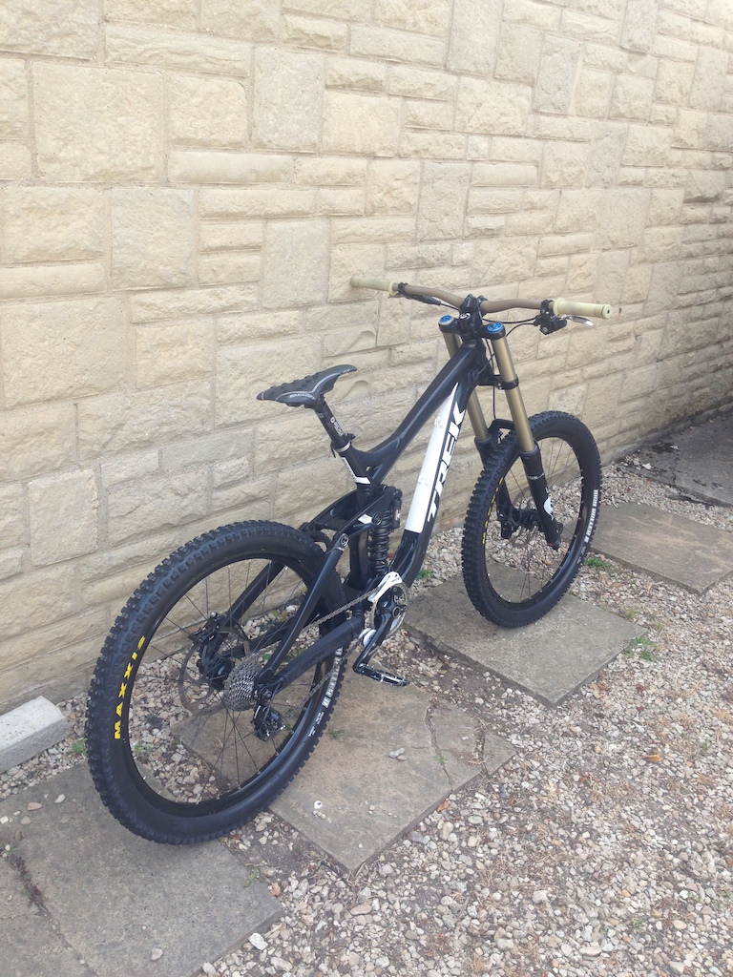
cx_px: 366
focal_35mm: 33
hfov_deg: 42.9
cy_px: 488
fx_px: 932
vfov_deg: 55.4
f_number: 2.4
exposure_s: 1/288
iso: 50
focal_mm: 4.12
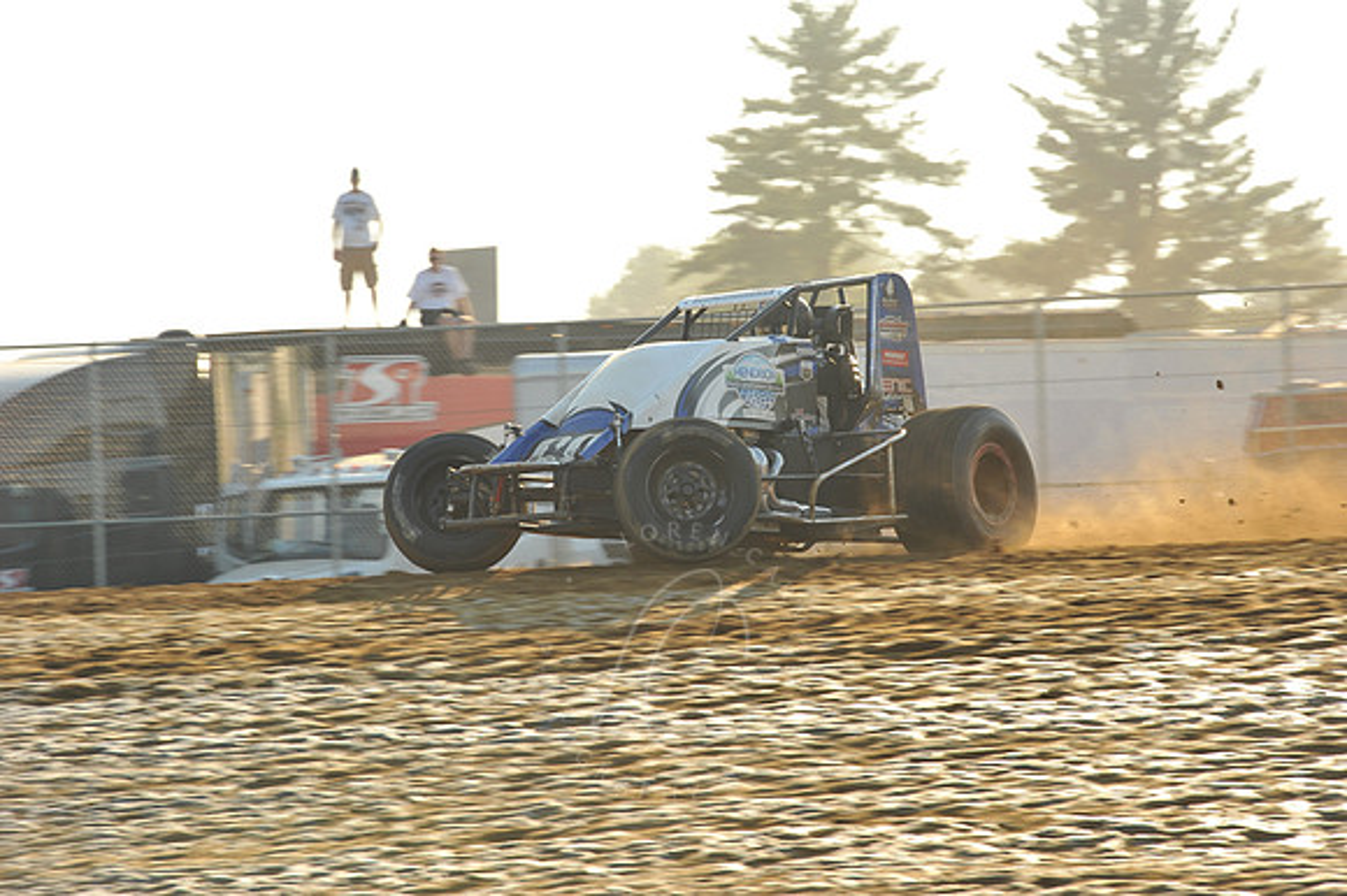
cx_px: 674
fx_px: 6731
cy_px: 448
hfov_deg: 11.4
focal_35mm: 180
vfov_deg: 7.6
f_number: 9
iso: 400
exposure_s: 1/320
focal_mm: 180
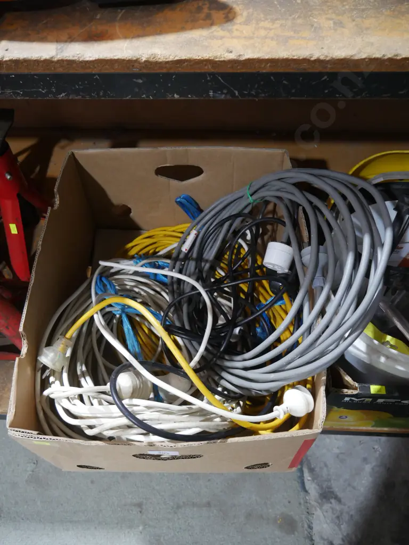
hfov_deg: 49.7
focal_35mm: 28
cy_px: 272
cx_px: 204
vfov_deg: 63.4
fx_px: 441
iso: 1250
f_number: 3.5
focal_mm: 14
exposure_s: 1/60
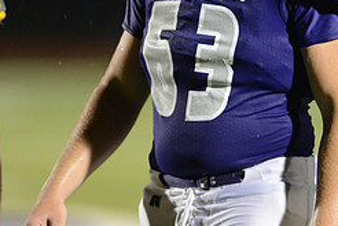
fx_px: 8844
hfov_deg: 2.2
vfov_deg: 1.5
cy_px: 31
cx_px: 239
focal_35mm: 942
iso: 5000
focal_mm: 400
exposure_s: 1/1000
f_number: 2.8
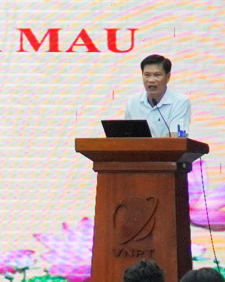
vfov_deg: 6.0
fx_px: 2690
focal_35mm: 323
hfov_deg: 4.5
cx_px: -549
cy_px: 327
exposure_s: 1/160
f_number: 4
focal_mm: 33
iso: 1000
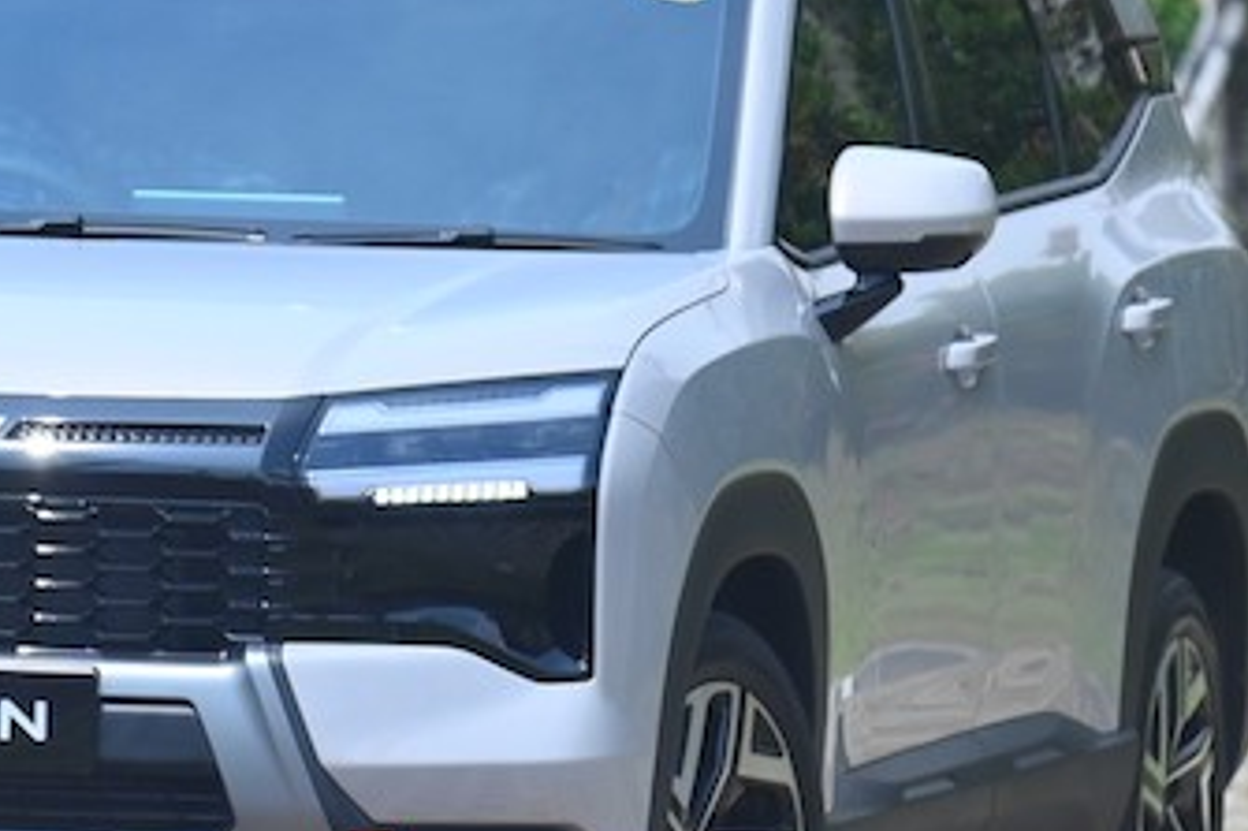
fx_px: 24843
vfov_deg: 1.9
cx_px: -387
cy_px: 278
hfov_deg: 2.9
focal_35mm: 717
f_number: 4
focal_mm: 200
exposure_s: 1/1000
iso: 160
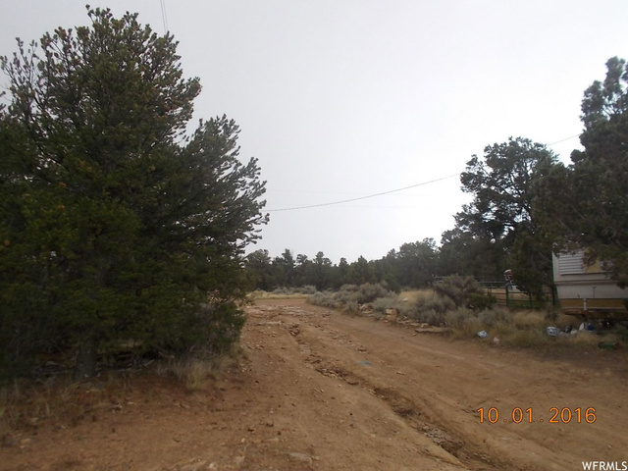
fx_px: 544
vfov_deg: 46.8
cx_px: 314
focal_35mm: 30
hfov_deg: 60.0
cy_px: 236
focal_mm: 5.3
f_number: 3.4
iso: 125
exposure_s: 1/250
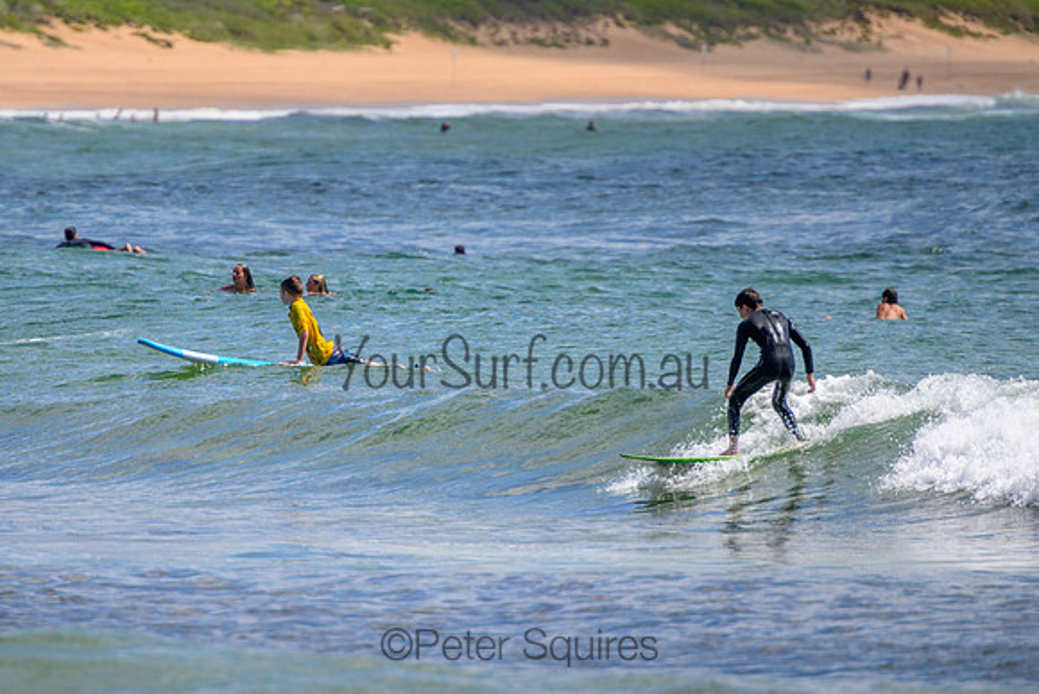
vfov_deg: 2.5
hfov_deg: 3.7
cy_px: 397
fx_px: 15873
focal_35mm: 550
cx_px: 350
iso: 280
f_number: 5.6
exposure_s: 1/2000
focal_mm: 400
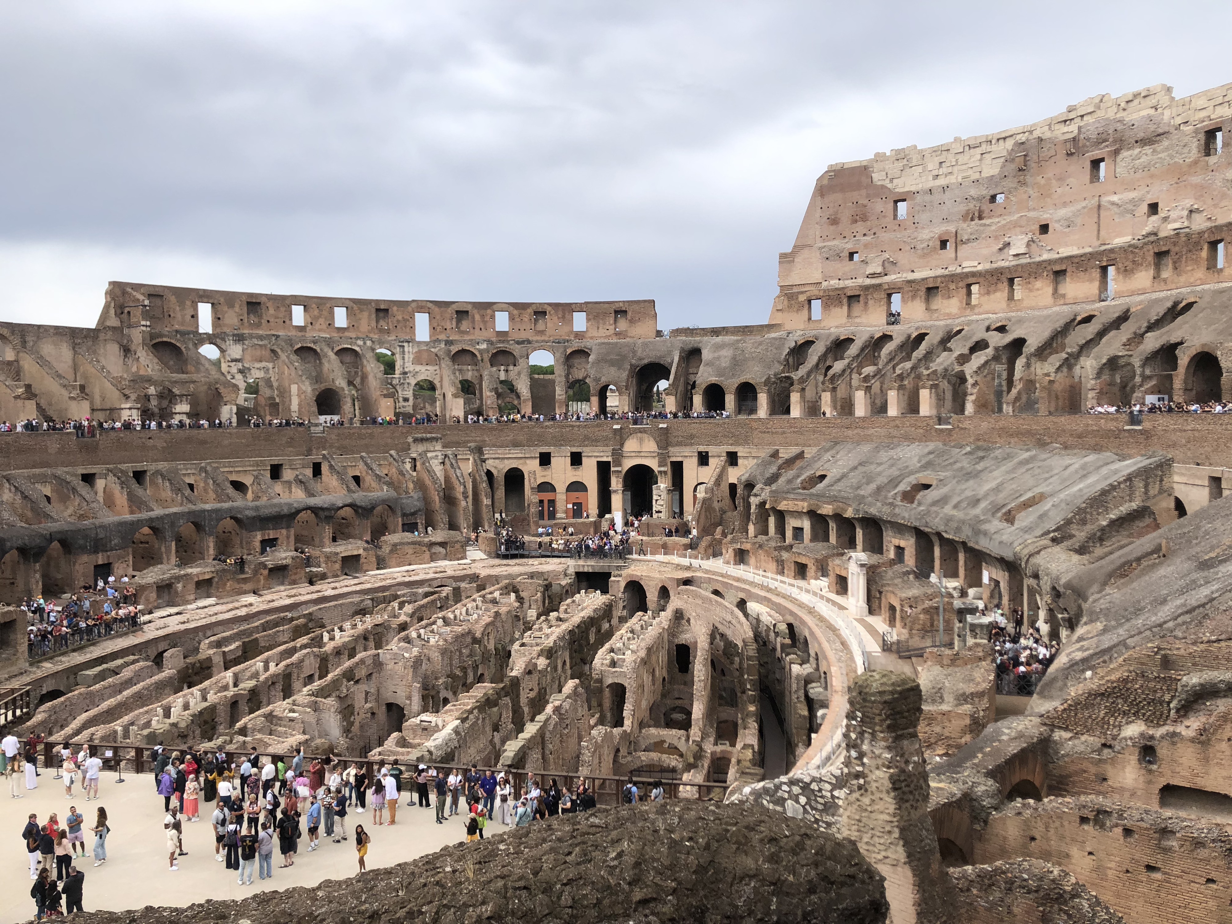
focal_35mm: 28
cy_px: 462
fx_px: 997
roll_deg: +1.3
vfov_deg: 49.7
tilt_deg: -2.3
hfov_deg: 63.4
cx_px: 616
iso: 20
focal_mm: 4
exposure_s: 1/1389
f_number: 1.8
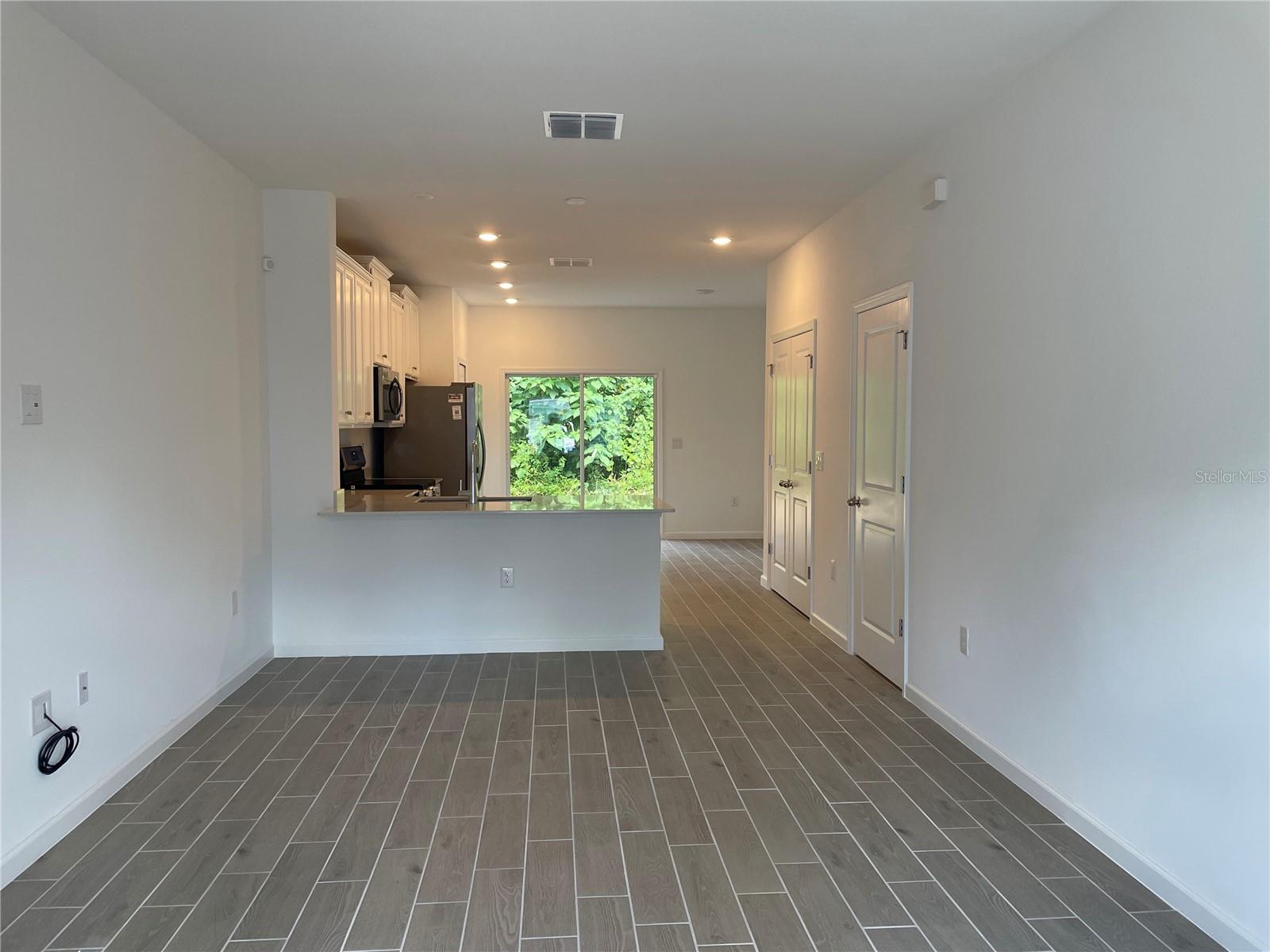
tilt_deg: -2.8
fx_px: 954
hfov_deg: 67.3
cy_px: 476
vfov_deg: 53.1
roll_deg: +0.0
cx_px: 635
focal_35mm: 26
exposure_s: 1/120
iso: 80
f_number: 1.6
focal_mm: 4.2
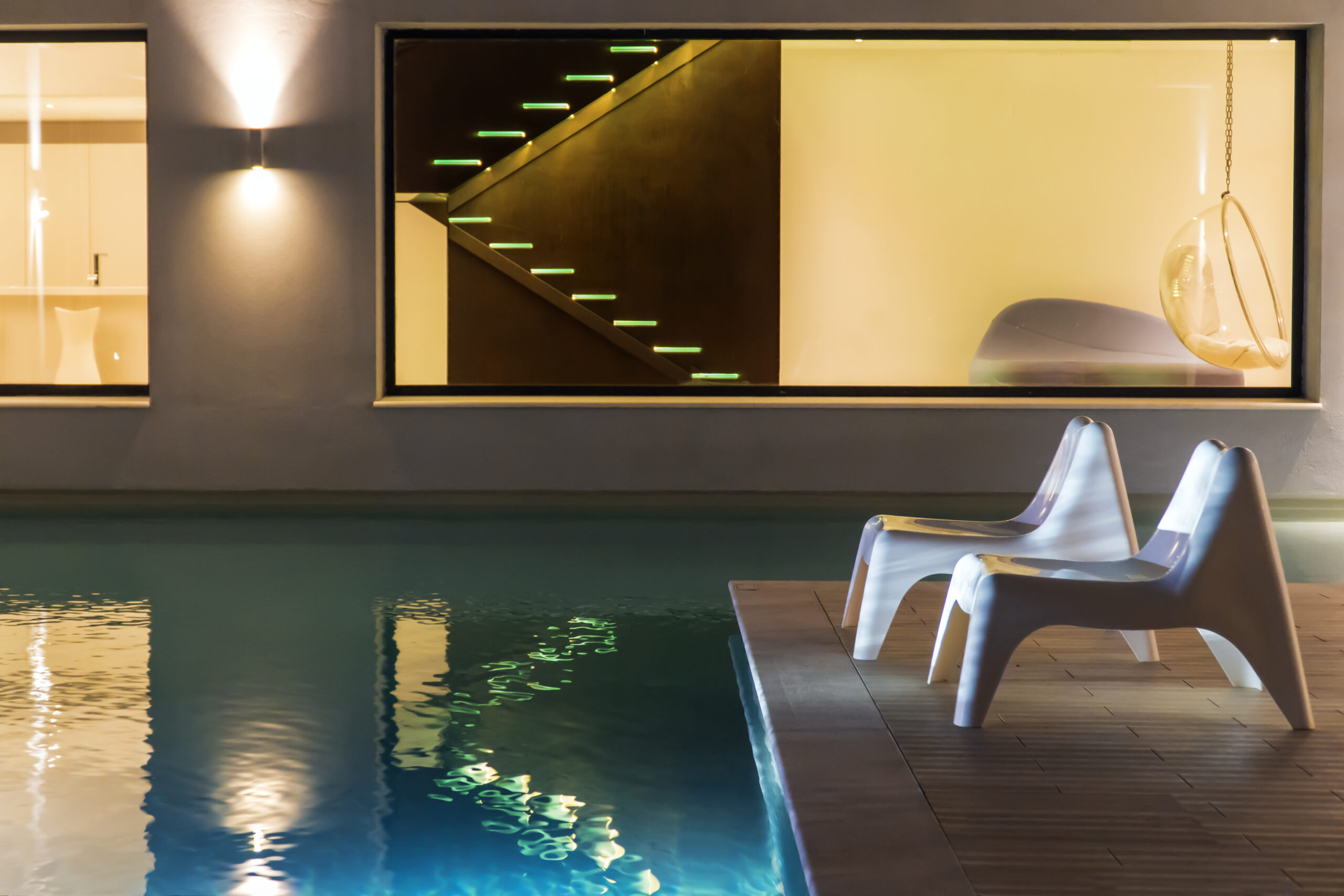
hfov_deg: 35.1
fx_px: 2128
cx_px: 672
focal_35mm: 57
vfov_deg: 23.8
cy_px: 448
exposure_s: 1/20
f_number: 4
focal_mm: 38
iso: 3200
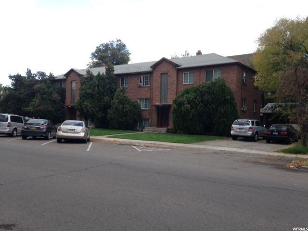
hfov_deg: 55.4
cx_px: 154
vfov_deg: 42.9
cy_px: 116
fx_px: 294
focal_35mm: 33
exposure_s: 1/163
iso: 50
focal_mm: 4.12
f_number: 2.4
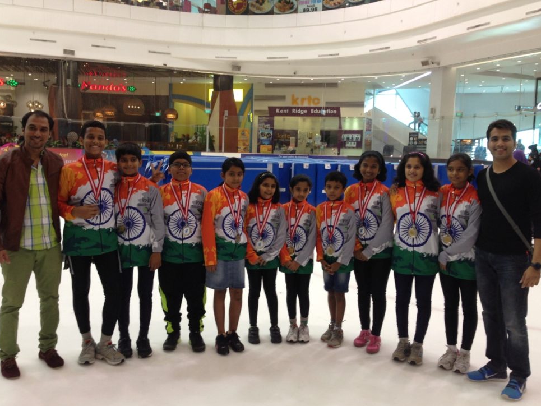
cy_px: 197
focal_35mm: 35
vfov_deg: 40.7
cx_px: 264
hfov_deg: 52.6
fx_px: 547
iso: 80
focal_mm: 4.12
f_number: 2.4
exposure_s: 1/20
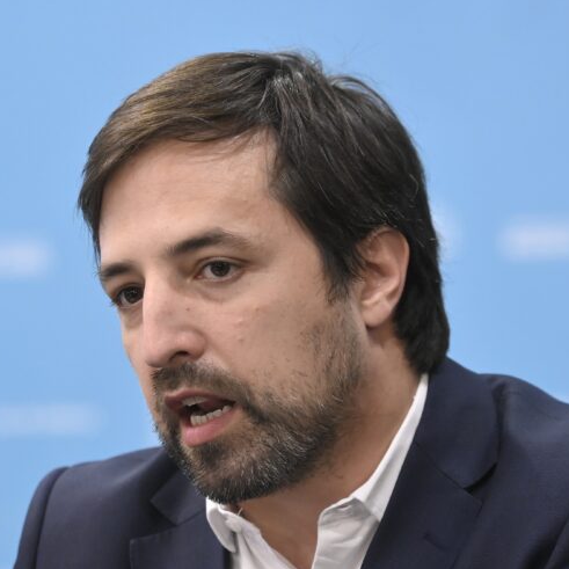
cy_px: 410
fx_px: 6881
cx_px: 109
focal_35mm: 370
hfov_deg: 4.7
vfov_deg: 4.7
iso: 4000
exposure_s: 1/323
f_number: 3.5
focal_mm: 200
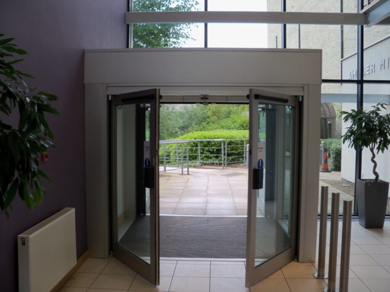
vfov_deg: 40.7
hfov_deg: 52.6
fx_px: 394
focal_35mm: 35
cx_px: 195
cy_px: 146
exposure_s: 1/40
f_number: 3.5
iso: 80
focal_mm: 6.2
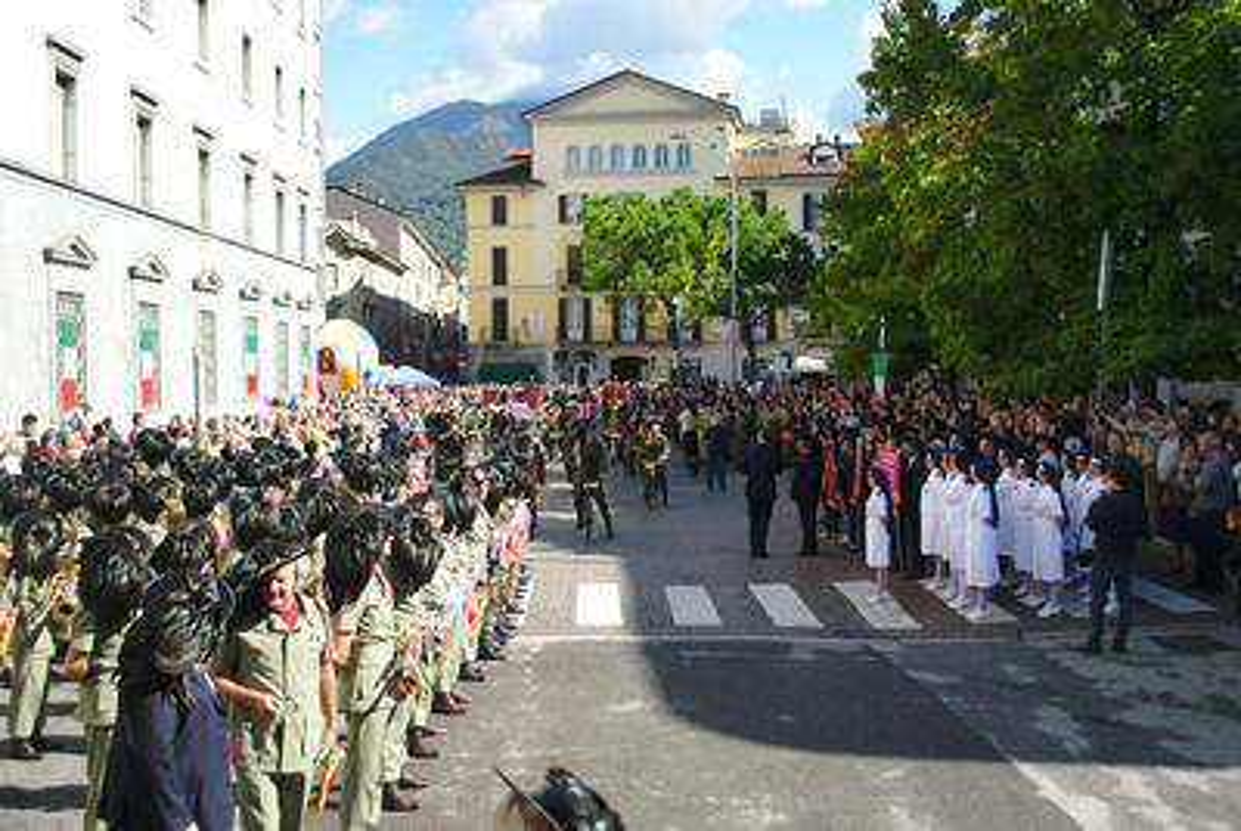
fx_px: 1243
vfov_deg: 37.0
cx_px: 620
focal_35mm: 36
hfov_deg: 53.1
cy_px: 416
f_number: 4.2
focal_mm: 24
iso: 400
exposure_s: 1/1600
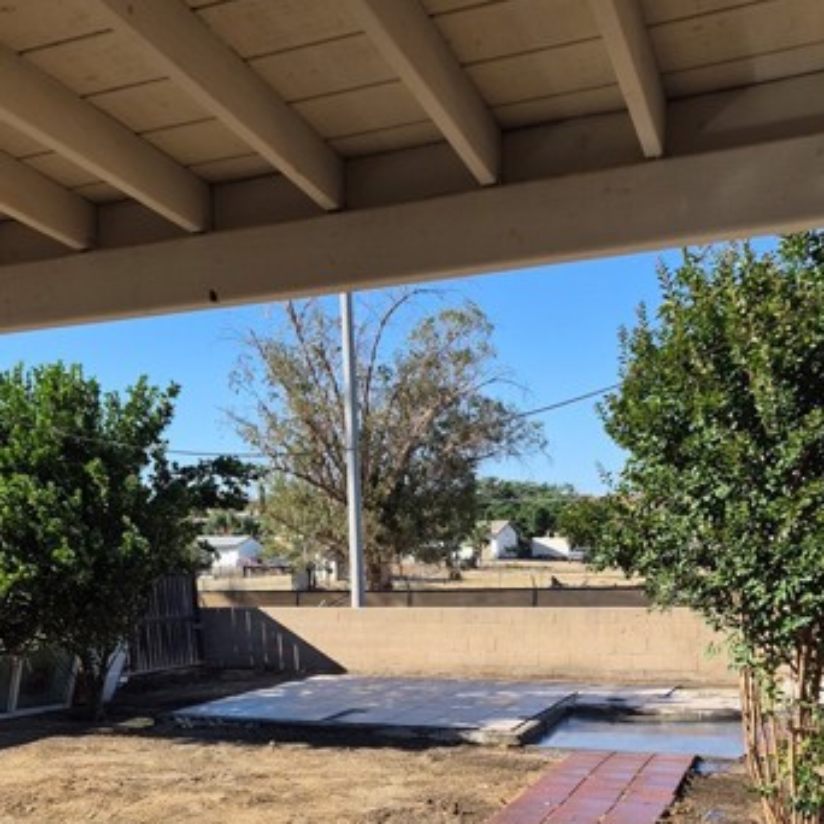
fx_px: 1023
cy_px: 689
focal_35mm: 38
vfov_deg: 41.5
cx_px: 347
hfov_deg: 43.7
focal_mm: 5.4
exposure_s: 1/2776
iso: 80
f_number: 1.8
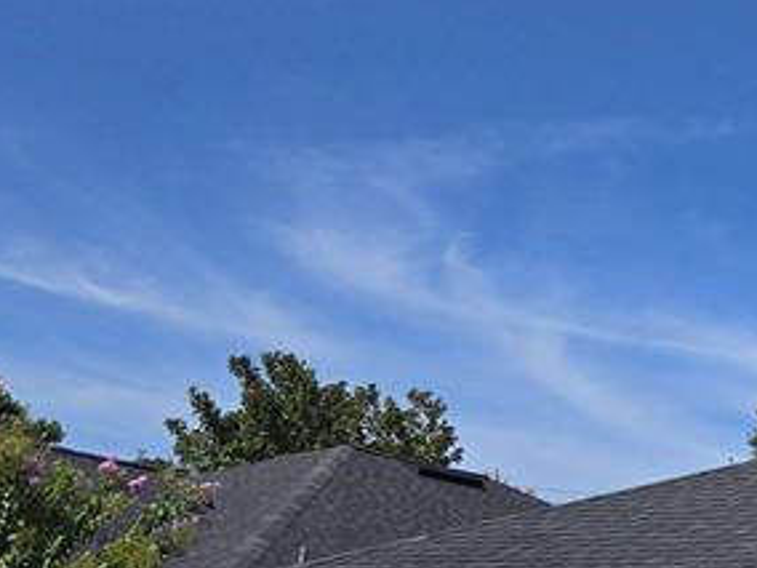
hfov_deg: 20.4
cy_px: 571
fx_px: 1815
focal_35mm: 83
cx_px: 1122
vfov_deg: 17.4
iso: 25
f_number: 1.8
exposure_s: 1/2851
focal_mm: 5.4
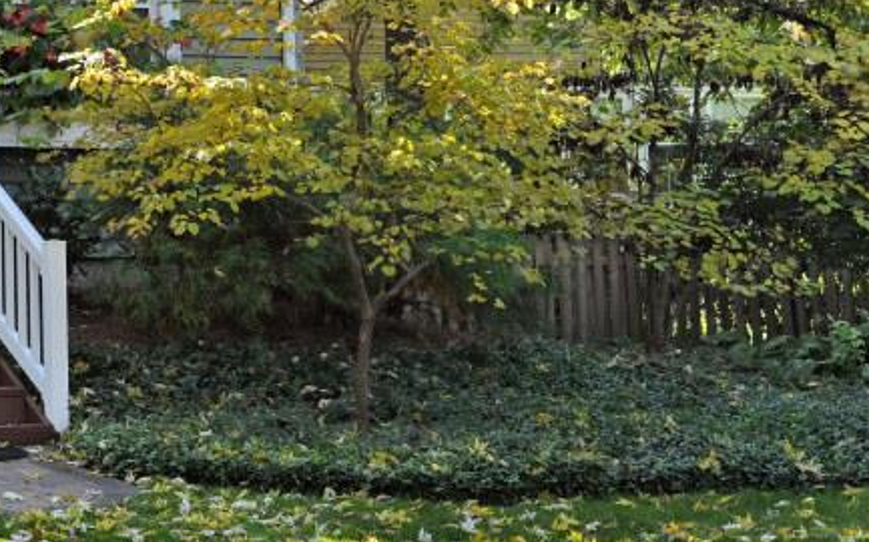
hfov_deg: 17.8
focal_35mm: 106
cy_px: -74
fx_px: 2509
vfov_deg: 12.1
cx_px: -399
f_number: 5.6
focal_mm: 30
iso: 125
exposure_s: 1/250
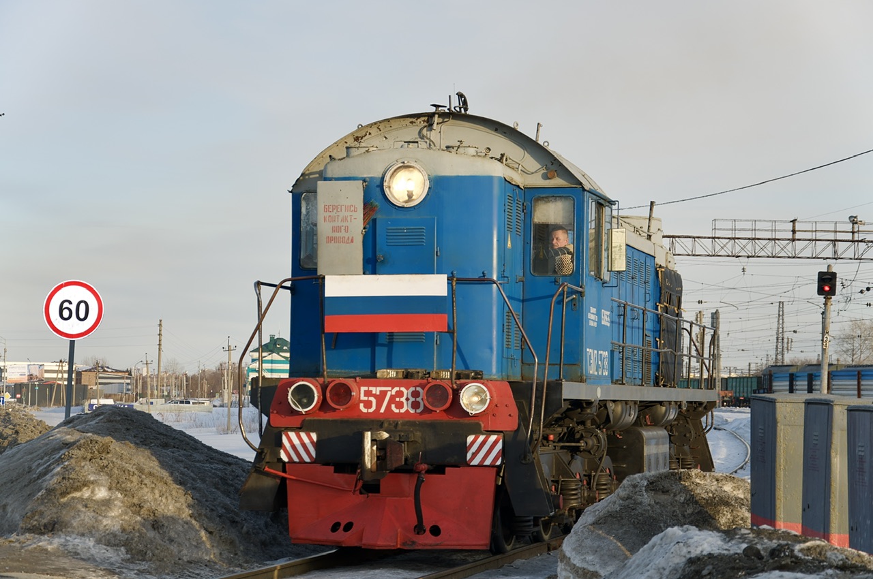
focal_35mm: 99
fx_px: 2398
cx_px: 436
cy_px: 290
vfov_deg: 13.8
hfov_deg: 20.6
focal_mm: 66
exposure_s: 1/200
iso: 100
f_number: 5.6
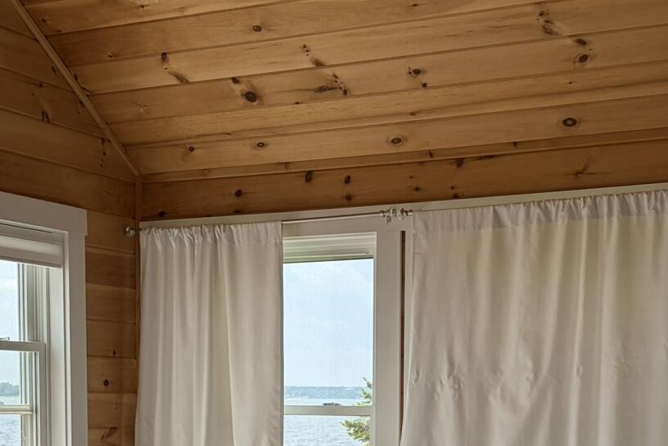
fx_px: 1262
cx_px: 406
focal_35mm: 68
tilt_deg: -3.4
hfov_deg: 29.6
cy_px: 483
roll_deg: -0.1
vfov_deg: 19.2
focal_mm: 5.96
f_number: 1.6
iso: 50
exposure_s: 1/1048
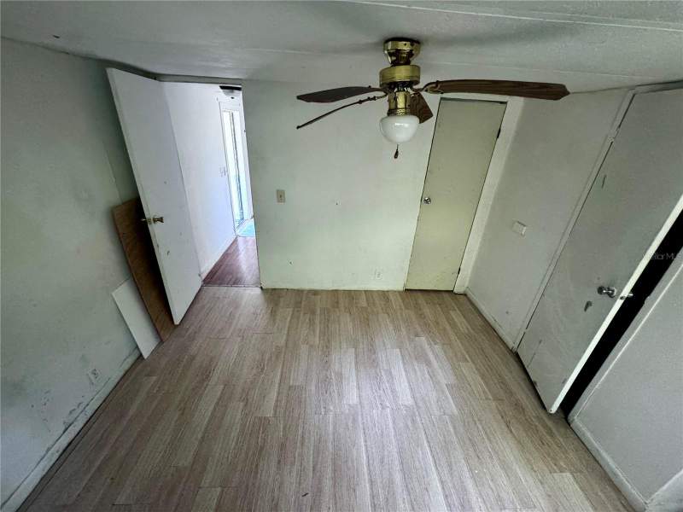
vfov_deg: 85.7
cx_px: 342
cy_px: 256
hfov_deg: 102.1
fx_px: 276
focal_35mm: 14
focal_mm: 2.22
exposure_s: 1/60
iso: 800
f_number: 2.2
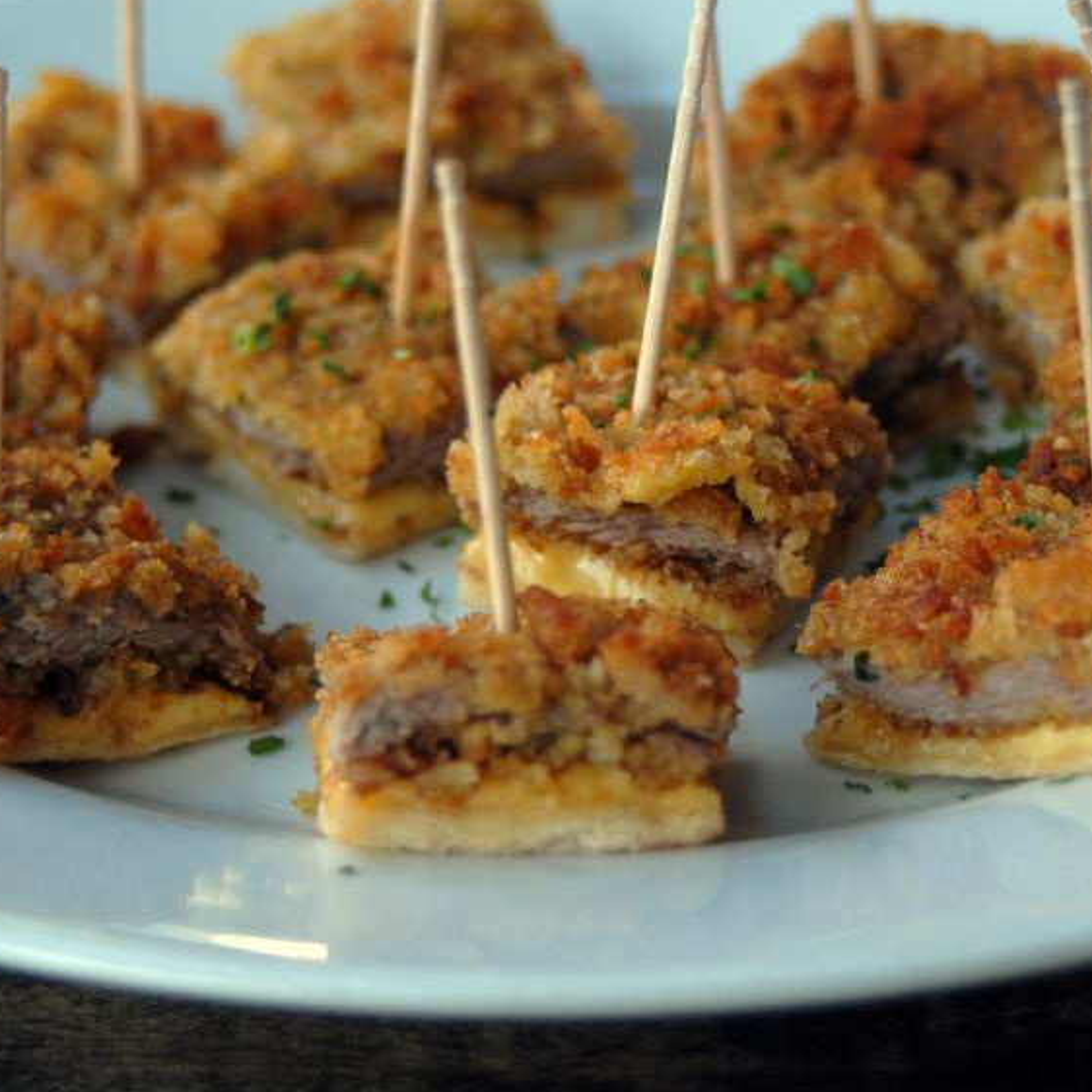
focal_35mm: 143
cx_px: 565
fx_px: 5104
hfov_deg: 12.2
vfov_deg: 12.2
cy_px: 515
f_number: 4.5
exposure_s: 1/40
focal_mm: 70
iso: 100
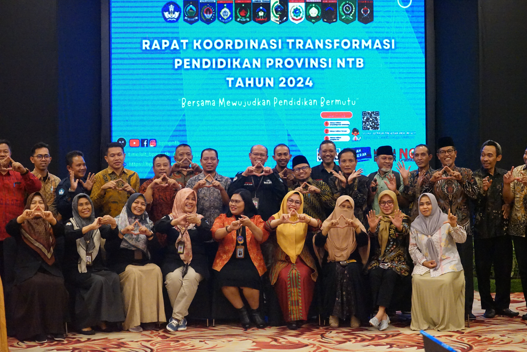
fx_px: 1025
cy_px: 176
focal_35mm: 70
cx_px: 264
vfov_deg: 19.5
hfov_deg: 28.8
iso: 12800
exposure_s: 1/160
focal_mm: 70
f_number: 5.6
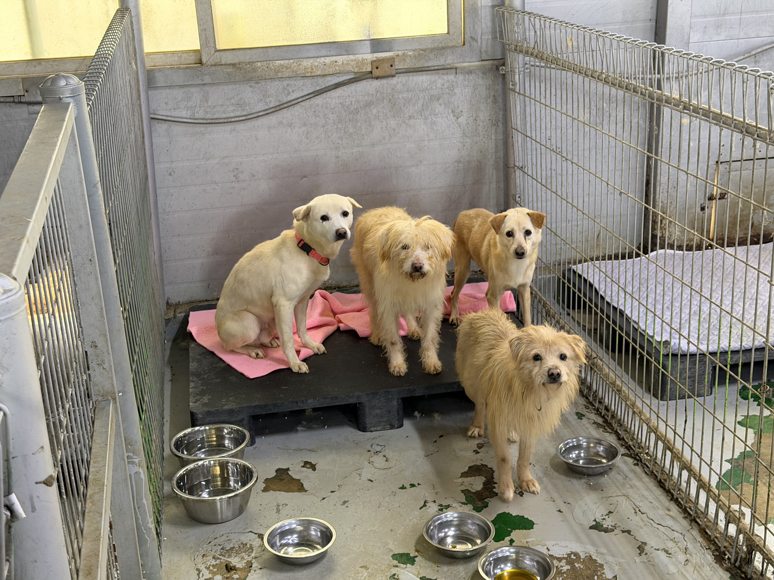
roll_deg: +3.2
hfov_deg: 39.7
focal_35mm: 48
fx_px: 1073
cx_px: 387
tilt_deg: -21.9
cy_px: 290
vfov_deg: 30.3
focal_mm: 6.76
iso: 400
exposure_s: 1/40
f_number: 1.78
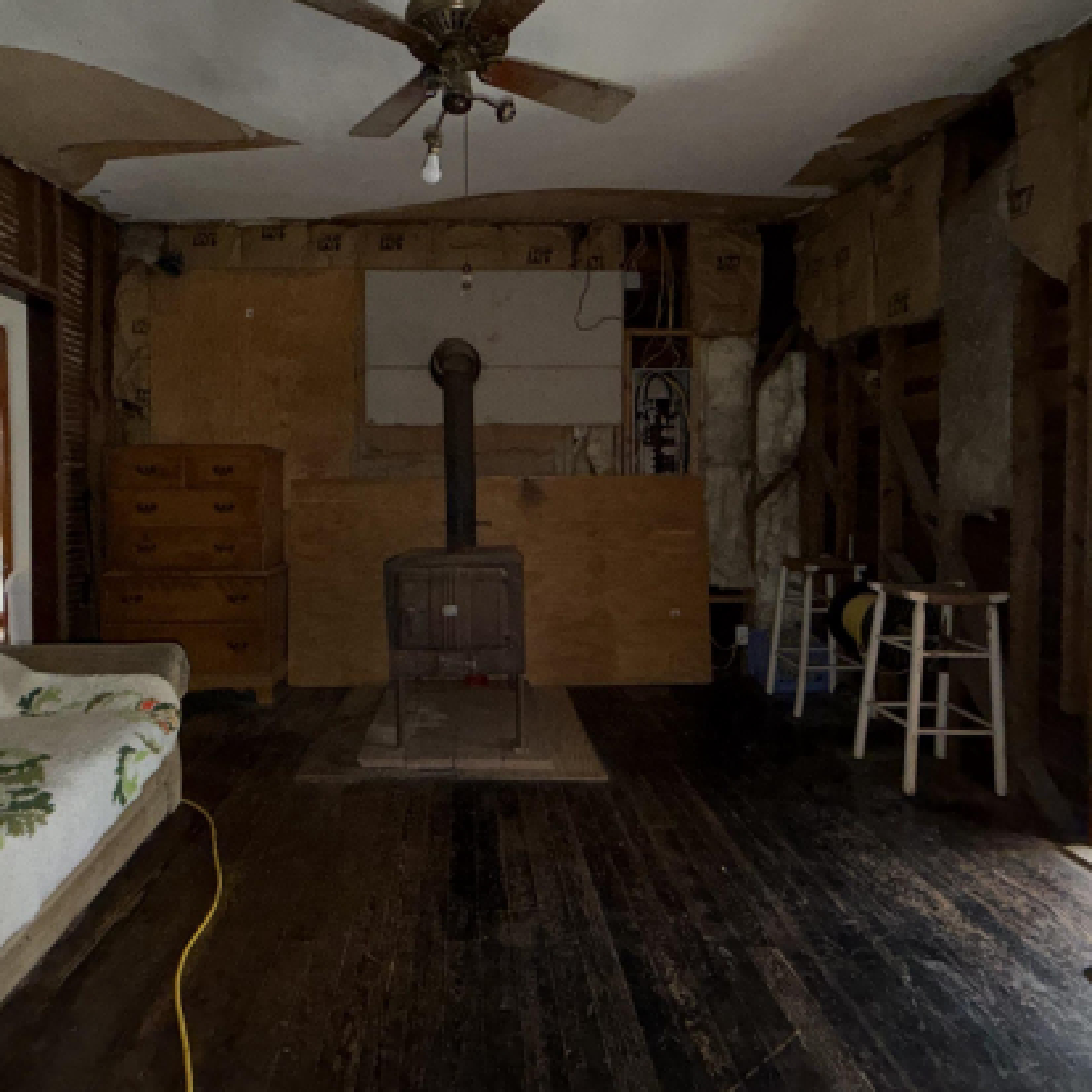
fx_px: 714
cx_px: 475
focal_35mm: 20
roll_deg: +0.9
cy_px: 500
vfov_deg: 74.7
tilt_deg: -1.8
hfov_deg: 74.5
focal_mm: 2.22
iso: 250
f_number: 2.2
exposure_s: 1/31
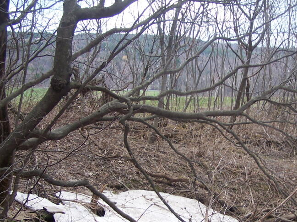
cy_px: 156
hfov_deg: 31.9
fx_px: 515
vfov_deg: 24.2
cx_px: 205
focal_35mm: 60
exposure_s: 1/100
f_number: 2.8
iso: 80
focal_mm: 6.3
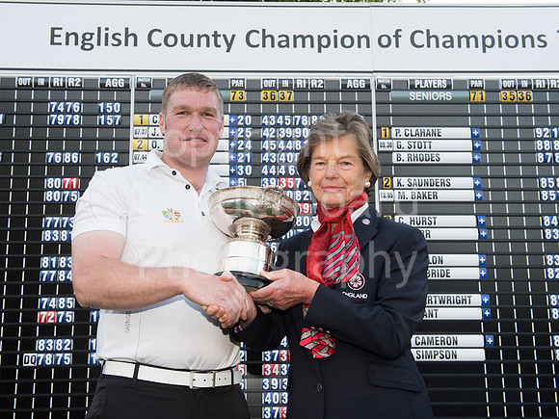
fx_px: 747
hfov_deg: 41.0
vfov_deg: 31.3
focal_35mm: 46
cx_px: 269
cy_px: 211
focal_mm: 40
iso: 800
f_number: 7.1
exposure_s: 1/200
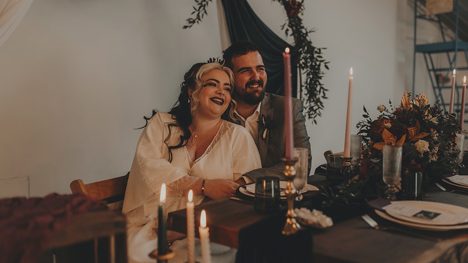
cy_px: 122
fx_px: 459
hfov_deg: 54.0
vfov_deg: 32.0
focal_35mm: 37
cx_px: 236
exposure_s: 1/160
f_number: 2
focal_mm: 35
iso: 500
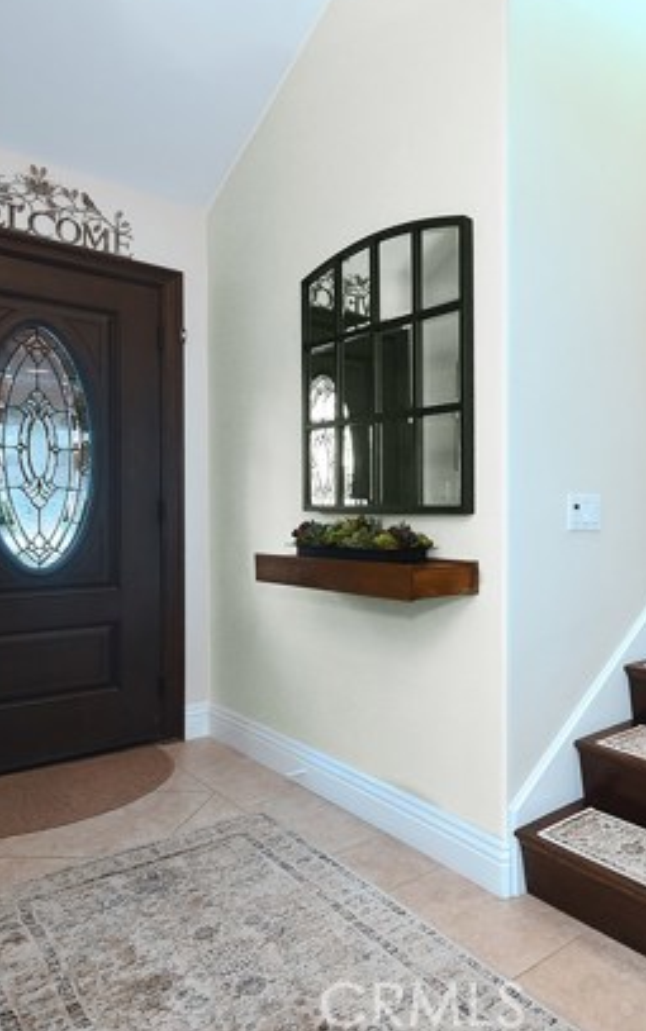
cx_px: 499
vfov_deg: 74.7
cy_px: 502
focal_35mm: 24
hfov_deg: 48.8
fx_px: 675
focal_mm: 10
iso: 640
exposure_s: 1/8
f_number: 8
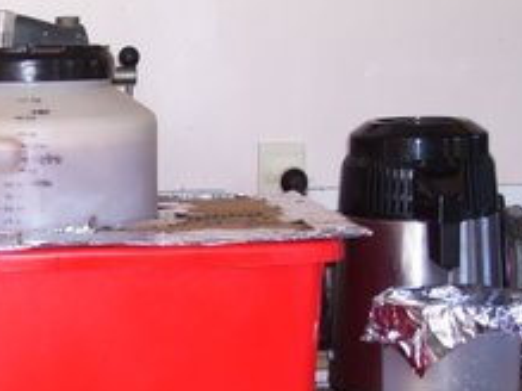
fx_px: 1567
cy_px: 300
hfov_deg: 18.7
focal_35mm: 104
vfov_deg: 14.2
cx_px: 79
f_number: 3.4
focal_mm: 9.4
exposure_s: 1/60
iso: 80
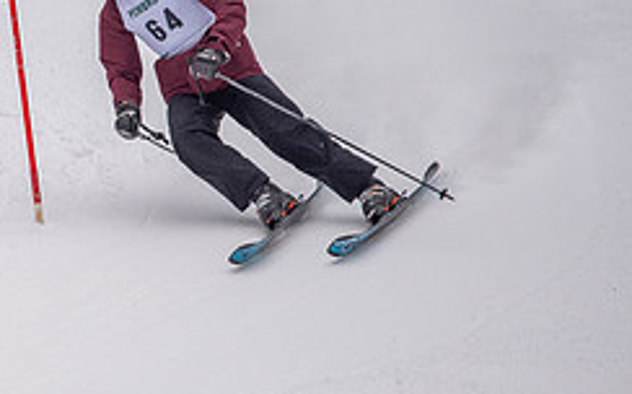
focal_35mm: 1212
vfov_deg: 1.1
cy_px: 124
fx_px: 20856
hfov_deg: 1.7
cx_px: 8
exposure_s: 1/5000
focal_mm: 500
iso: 2000
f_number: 6.3
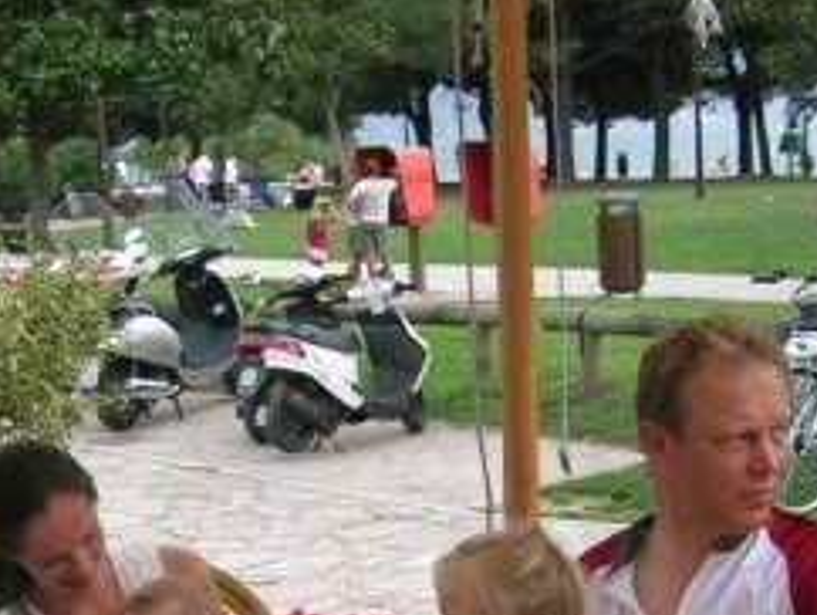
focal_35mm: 77
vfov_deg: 18.7
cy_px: 588
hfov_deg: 25.3
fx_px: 1819
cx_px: 403
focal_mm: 5.4
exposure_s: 1/166
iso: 50
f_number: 2.8
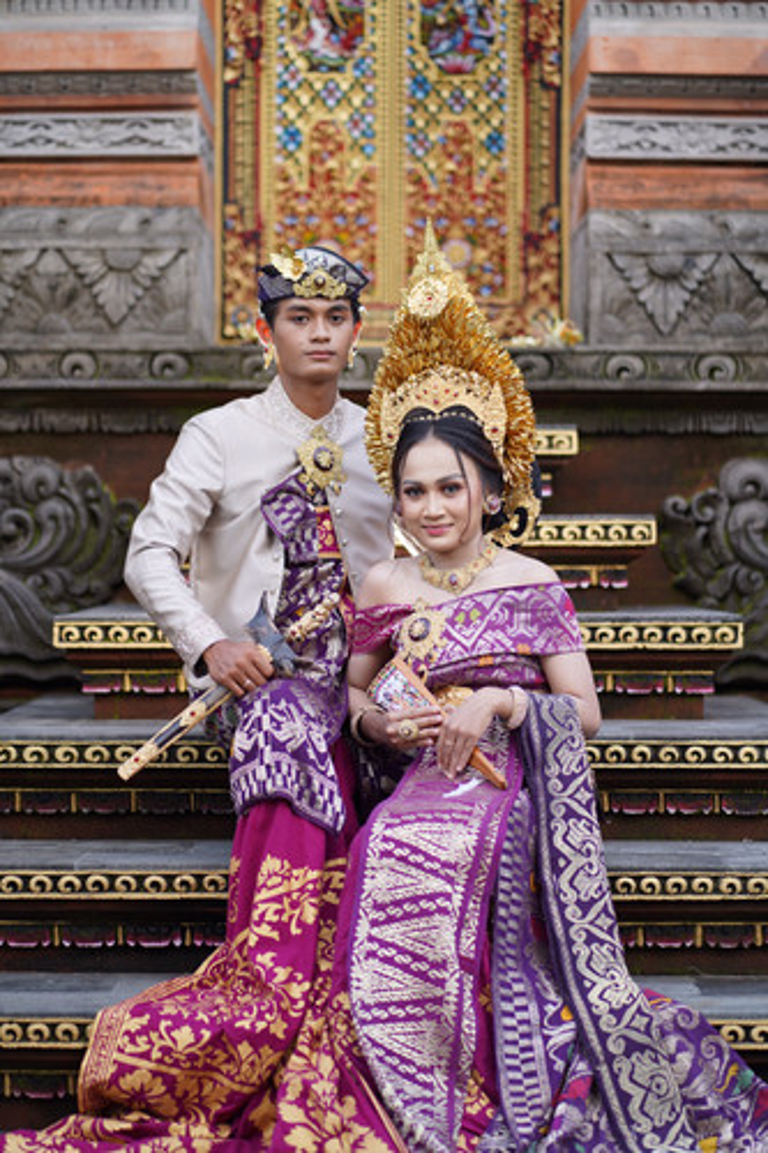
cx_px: 384
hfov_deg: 16.1
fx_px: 2722
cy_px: 576
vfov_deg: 23.9
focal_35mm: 85
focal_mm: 85
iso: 100
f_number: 1.8
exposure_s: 1/250
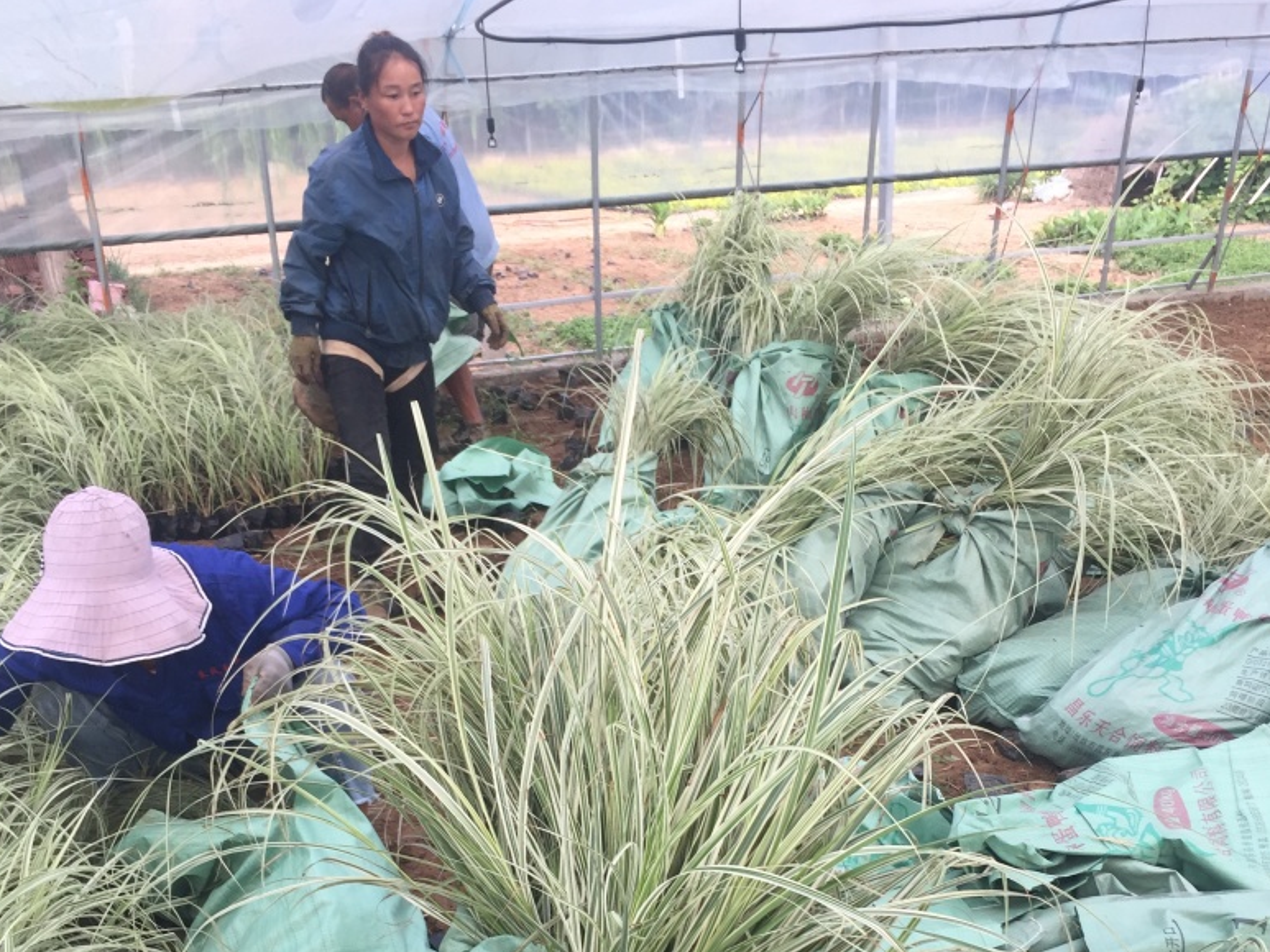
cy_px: 833
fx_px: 1468
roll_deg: +4.1
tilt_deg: -26.4
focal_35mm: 40
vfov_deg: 34.2
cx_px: 634
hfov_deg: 46.8
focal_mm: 4.15
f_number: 2.2
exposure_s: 1/309
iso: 32
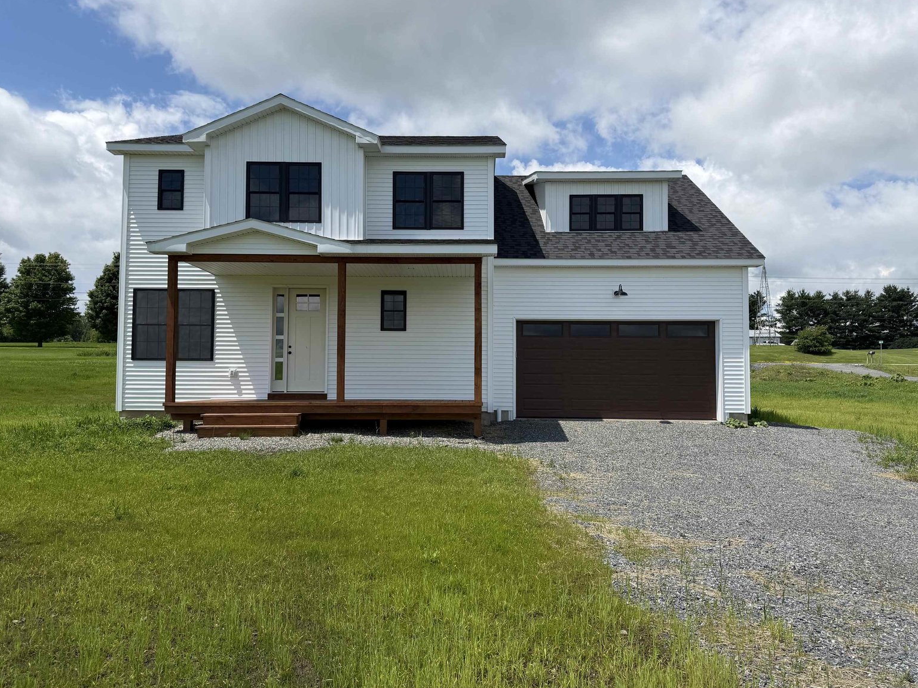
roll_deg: +0.6
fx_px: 663
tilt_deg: +3.3
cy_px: 341
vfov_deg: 54.9
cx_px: 454
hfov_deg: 69.4
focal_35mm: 25
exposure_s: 1/6711
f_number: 1.78
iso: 80
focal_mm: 6.76
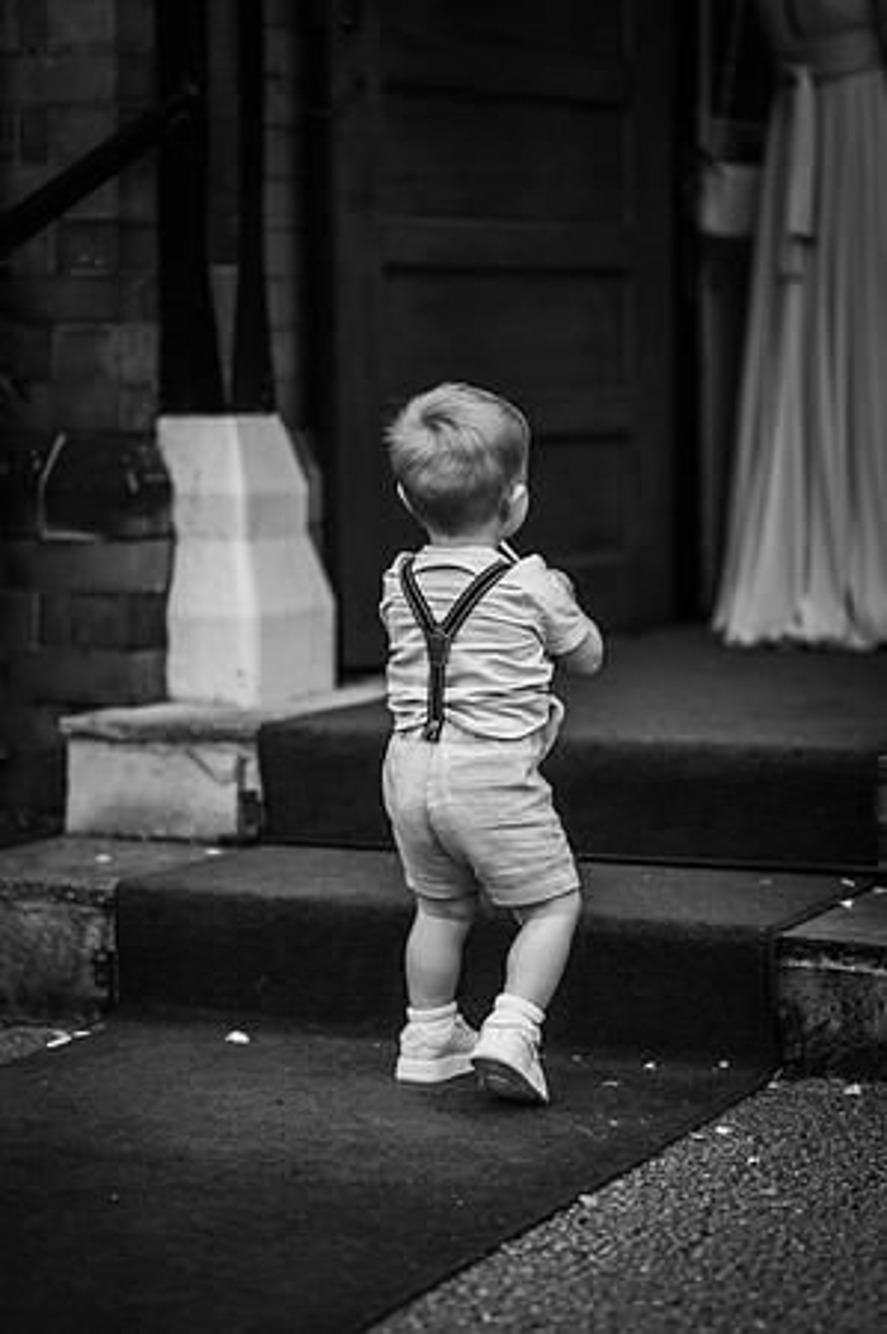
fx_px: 3148
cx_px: 444
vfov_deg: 23.9
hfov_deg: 16.0
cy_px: 667
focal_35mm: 85
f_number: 1.8
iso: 100
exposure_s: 1/320
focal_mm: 85
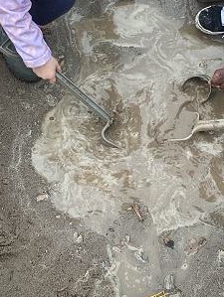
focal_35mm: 69
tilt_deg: -52.0
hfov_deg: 21.1
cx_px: 176
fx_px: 594
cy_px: 59
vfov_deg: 27.6
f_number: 2.4
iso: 40
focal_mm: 3.3
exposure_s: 1/120
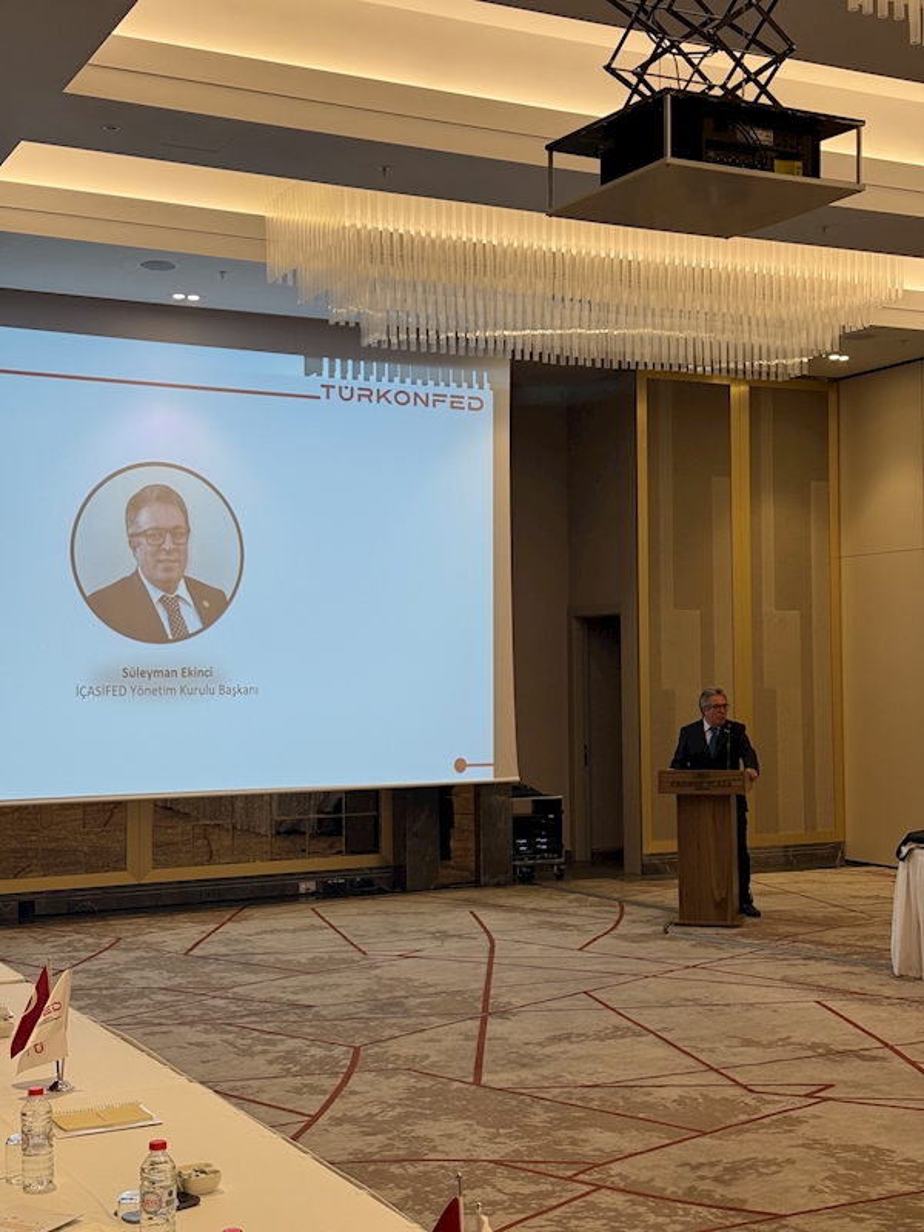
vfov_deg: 39.7
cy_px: 616
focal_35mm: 48
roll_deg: +0.0
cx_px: 462
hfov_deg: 30.3
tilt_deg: +2.2
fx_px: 1708
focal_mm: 6.76
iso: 64
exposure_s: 1/90
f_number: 1.78
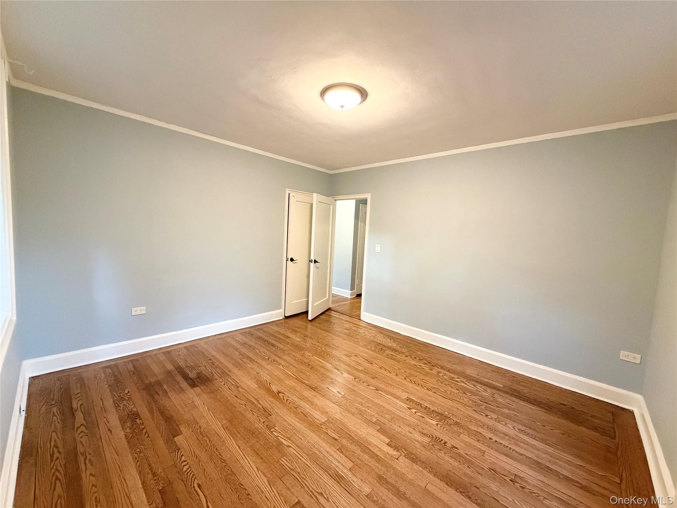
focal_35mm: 14
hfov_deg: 102.1
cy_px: 254
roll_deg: -2.3
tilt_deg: -4.9
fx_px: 274
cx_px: 338
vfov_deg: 85.7
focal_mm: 2.22
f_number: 2.2
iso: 640
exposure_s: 1/60
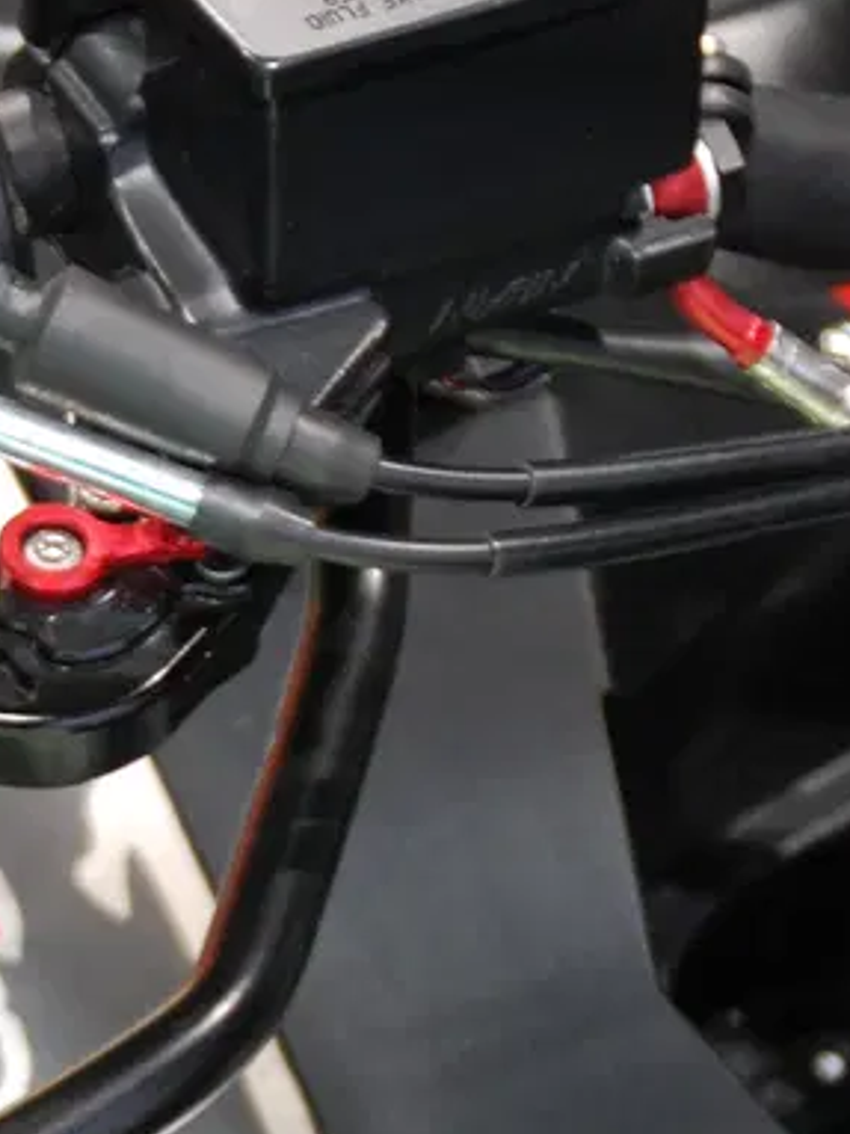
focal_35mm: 217
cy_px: 574
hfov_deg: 6.8
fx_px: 7109
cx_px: 252
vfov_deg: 9.1
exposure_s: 1/40
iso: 400
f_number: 4.8
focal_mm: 48
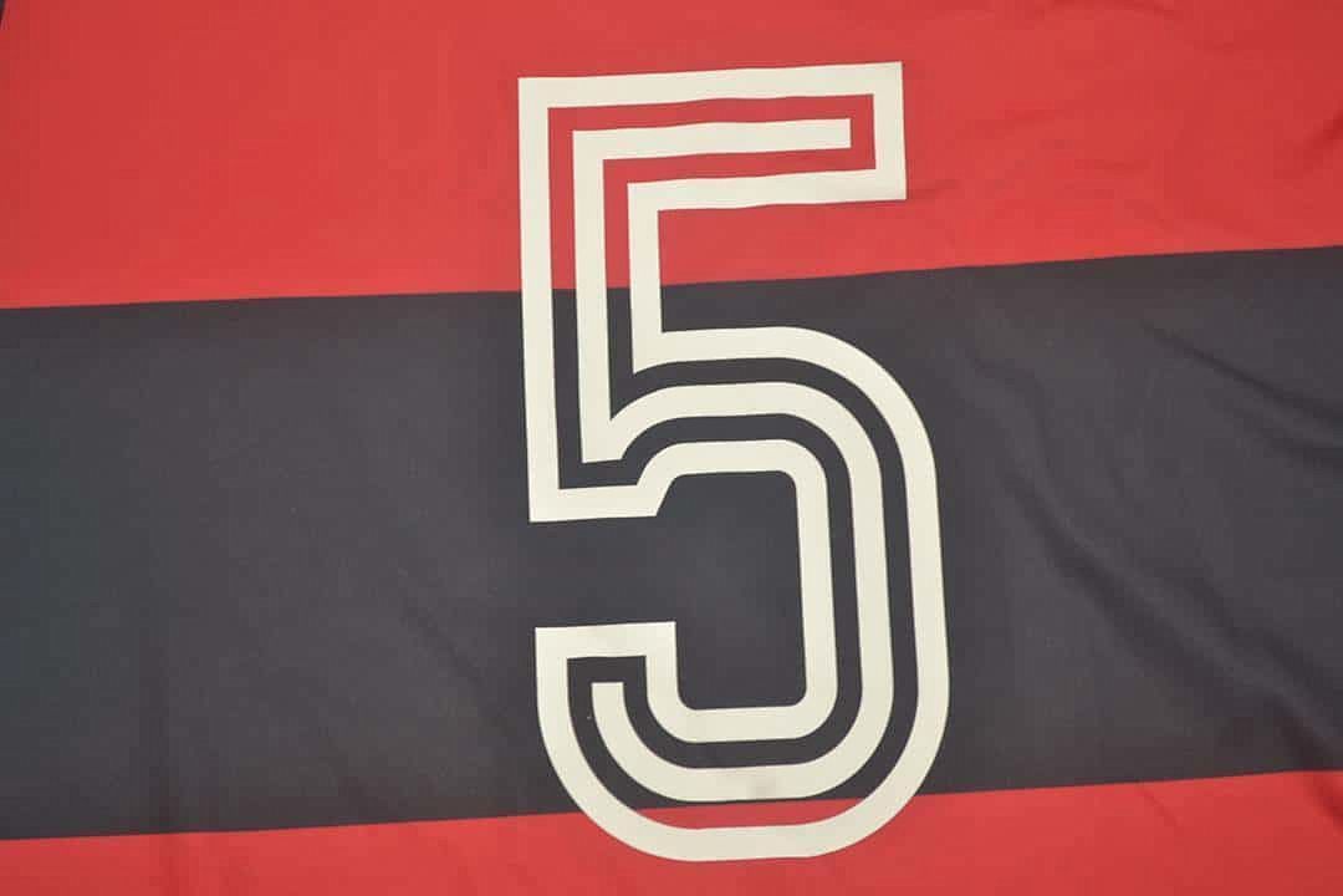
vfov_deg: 18.2
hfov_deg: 27.0
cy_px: 448
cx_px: 672
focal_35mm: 75
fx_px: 2798
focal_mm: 50
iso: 200
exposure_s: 1/60
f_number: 5.6
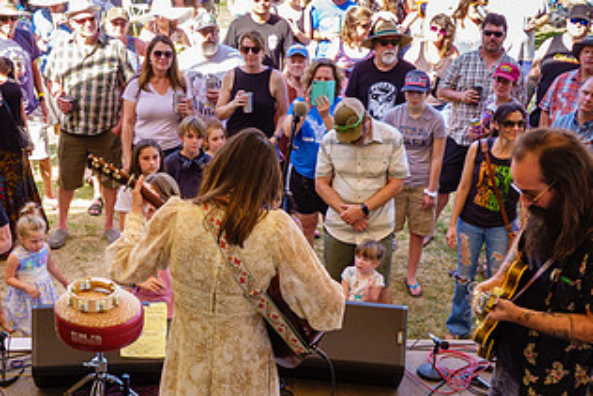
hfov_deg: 30.3
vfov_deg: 20.6
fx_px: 1088
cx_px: 212
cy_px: 264
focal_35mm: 66
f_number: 4.5
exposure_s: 1/80
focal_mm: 13.29
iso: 125
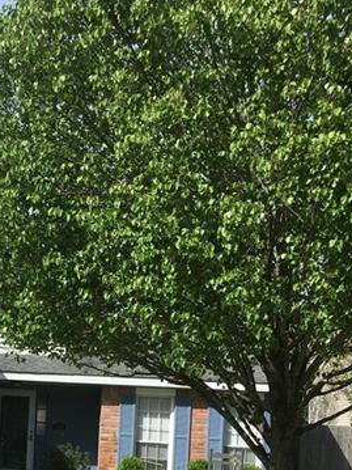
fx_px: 841
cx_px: 1
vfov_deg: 29.8
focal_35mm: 62
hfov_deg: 22.7
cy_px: 429
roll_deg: -1.2
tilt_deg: +0.0
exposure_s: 1/1425
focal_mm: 4.15
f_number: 2.2
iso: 25
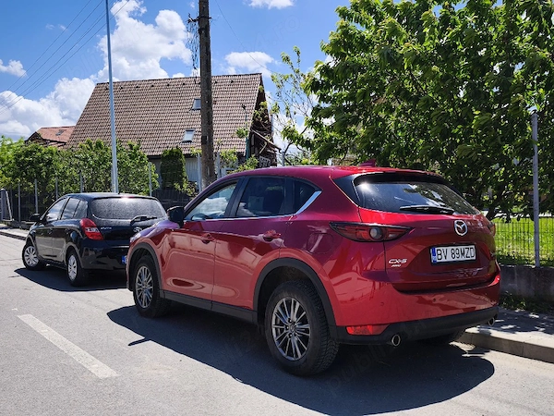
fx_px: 560
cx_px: 277
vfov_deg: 40.7
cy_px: 208
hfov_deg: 52.6
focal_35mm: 35
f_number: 1.6
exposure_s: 1/3333
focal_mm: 6.57
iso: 50
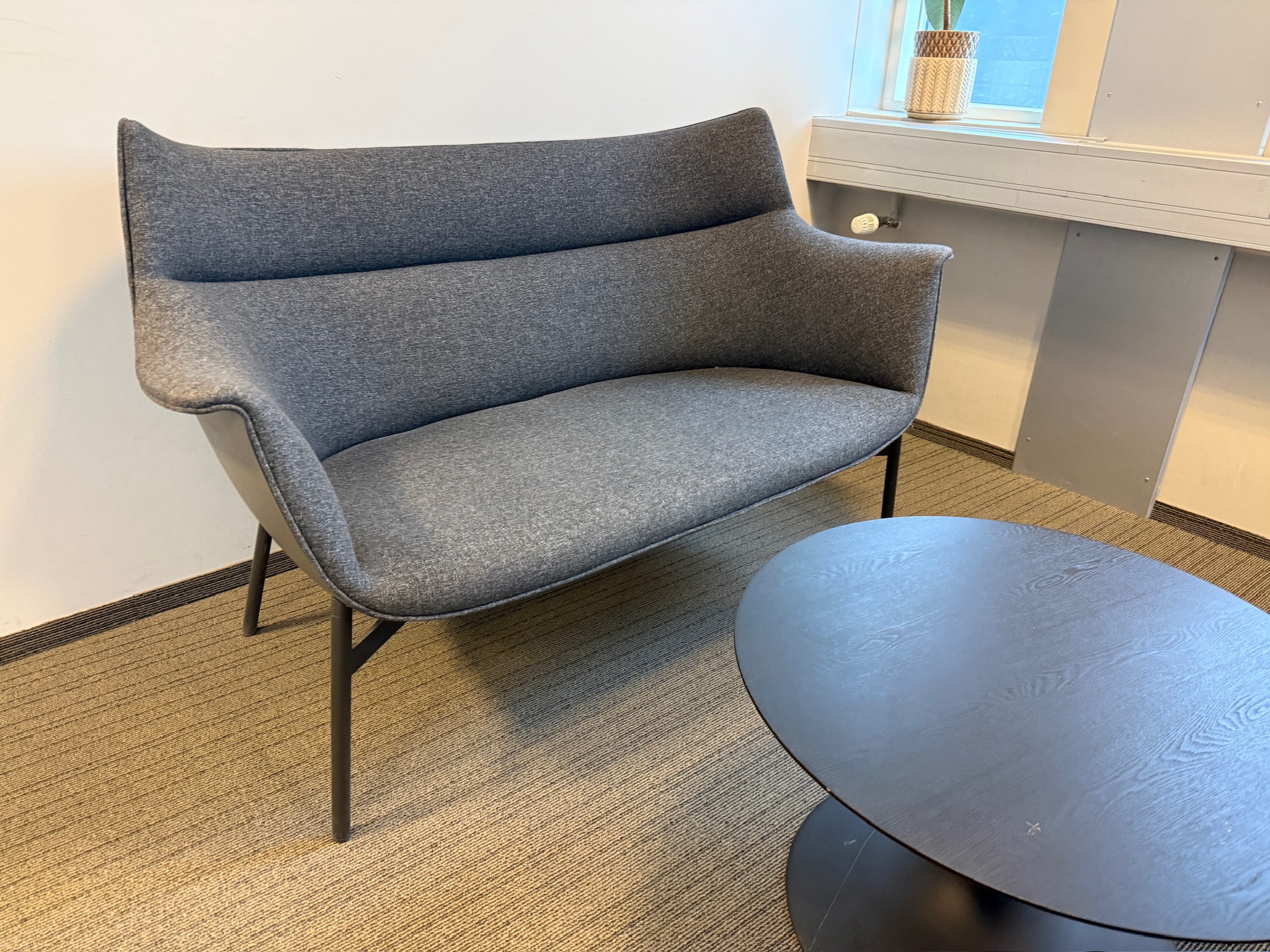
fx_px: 881
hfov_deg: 71.6
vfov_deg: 56.8
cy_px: 476
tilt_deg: -24.6
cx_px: 635
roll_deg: -4.1
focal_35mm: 24
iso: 400
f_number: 1.78
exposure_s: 1/50
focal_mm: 6.76
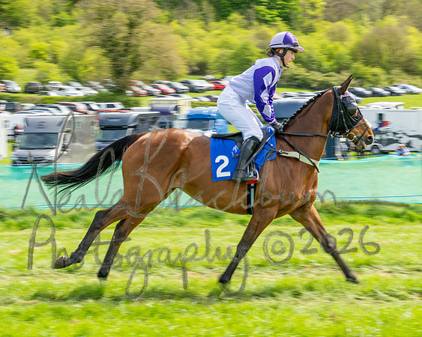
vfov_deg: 14.4
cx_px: 172
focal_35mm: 107
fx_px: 1332
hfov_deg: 18.0
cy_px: 167
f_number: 9
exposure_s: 1/160
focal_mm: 70
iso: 100
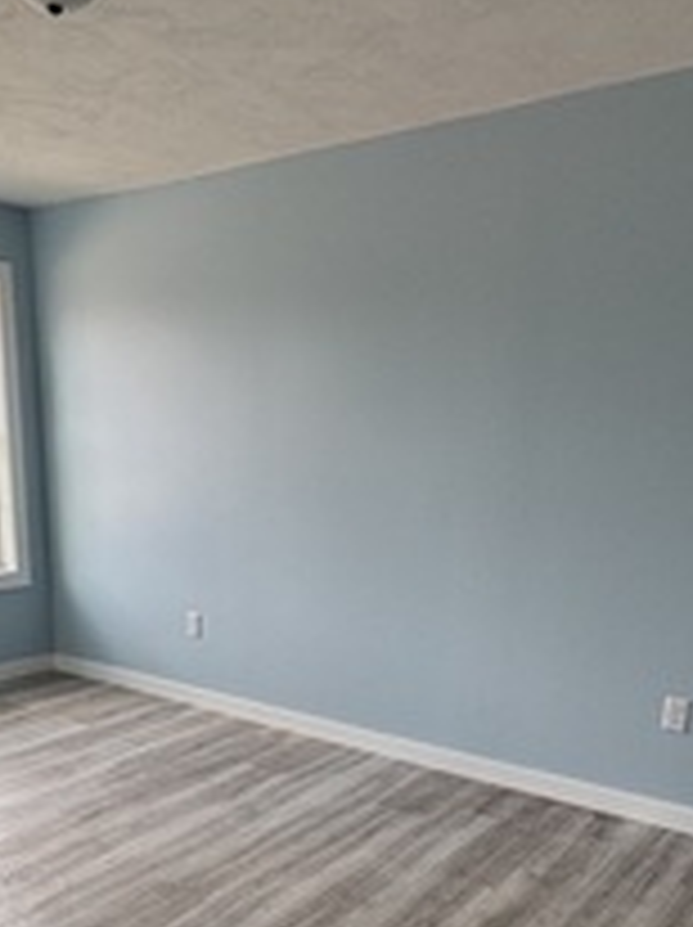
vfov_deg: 51.4
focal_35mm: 34
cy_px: 711
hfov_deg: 41.4
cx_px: 254
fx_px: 909
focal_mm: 2.22
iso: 80
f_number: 2.2
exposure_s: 1/99
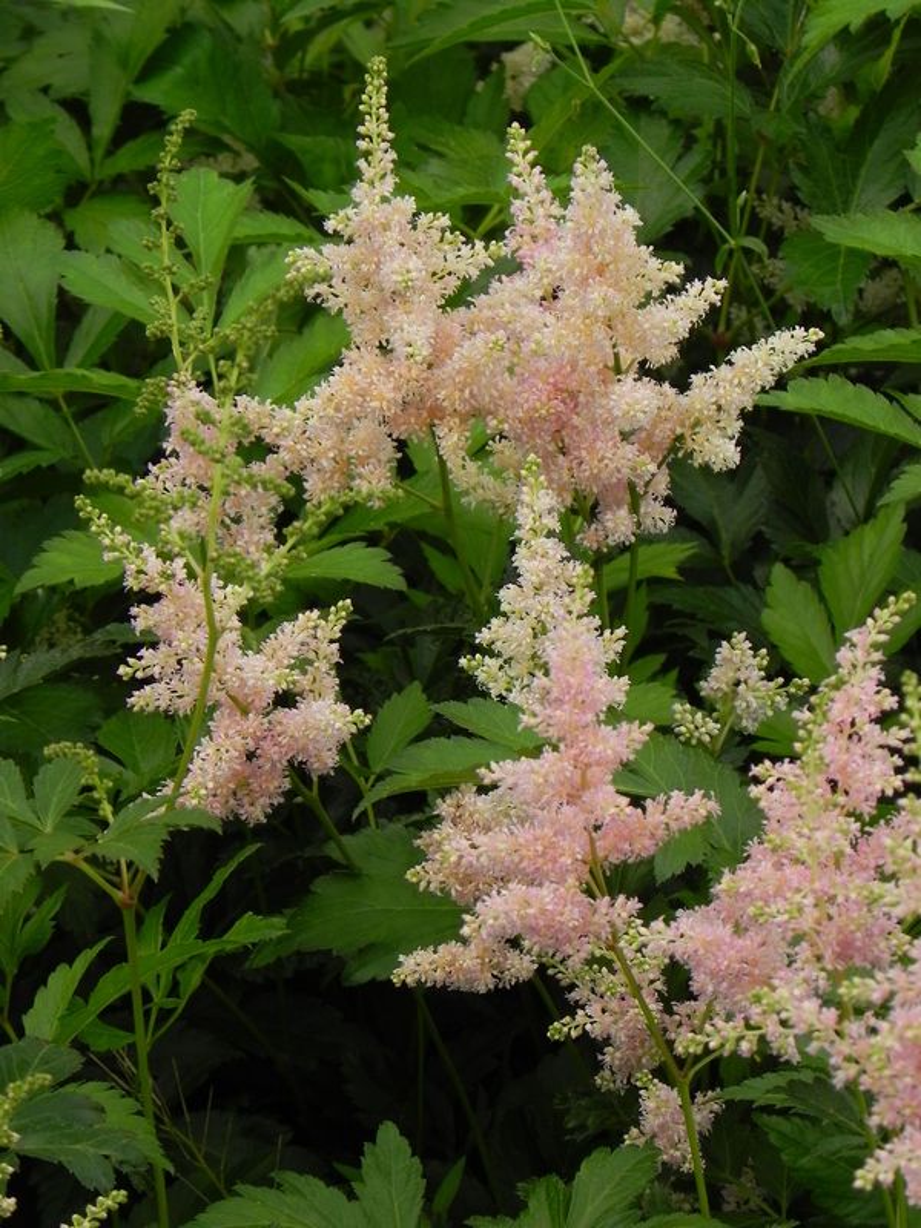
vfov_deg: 10.7
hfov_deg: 8.1
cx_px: 460
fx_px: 6527
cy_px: 614
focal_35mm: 184
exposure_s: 1/400
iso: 160
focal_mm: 32.7
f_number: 5
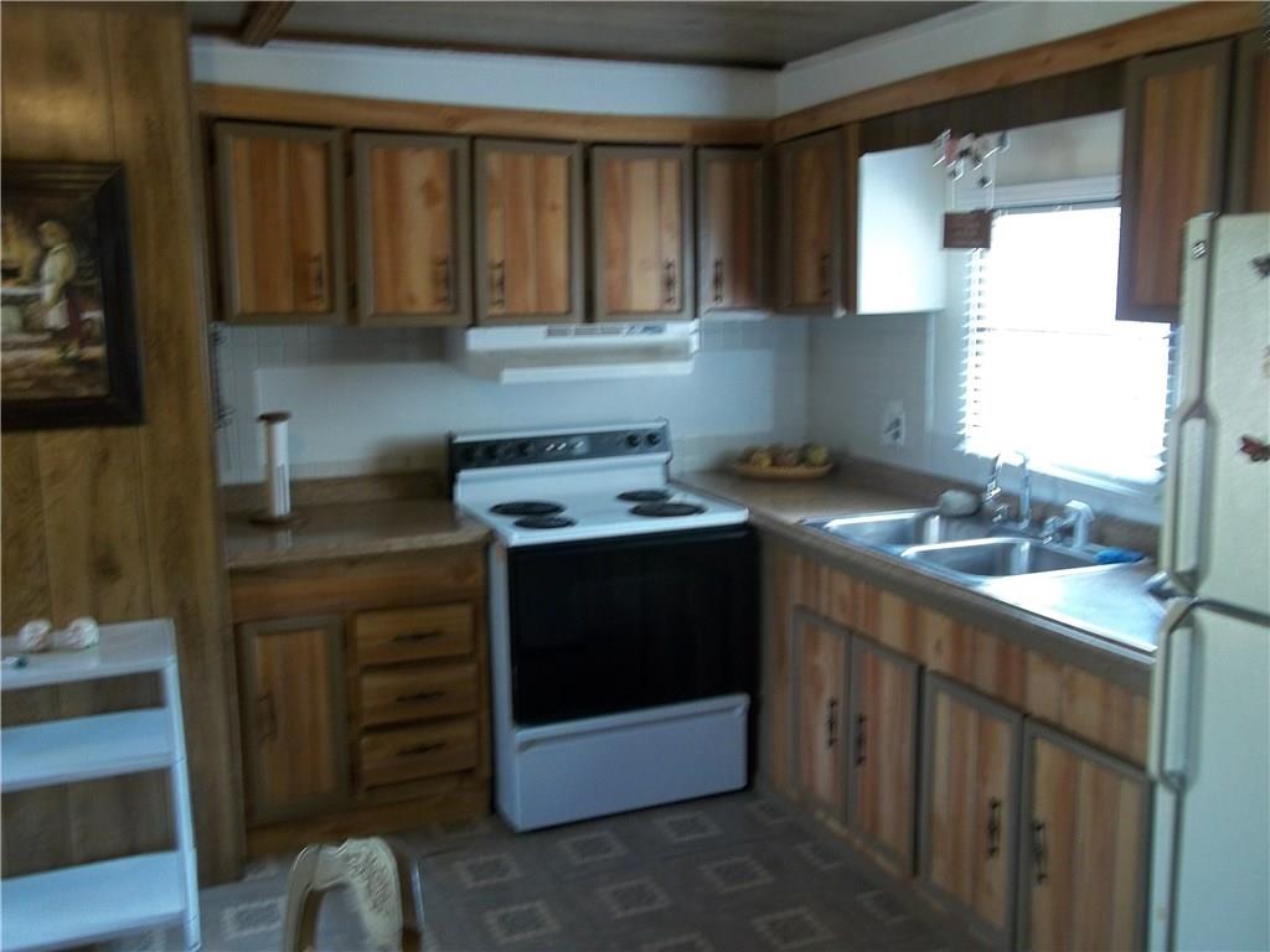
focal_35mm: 32
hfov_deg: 56.8
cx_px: 635
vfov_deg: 44.2
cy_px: 476
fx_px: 1174
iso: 160
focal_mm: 5.7
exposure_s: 1/20
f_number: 2.9
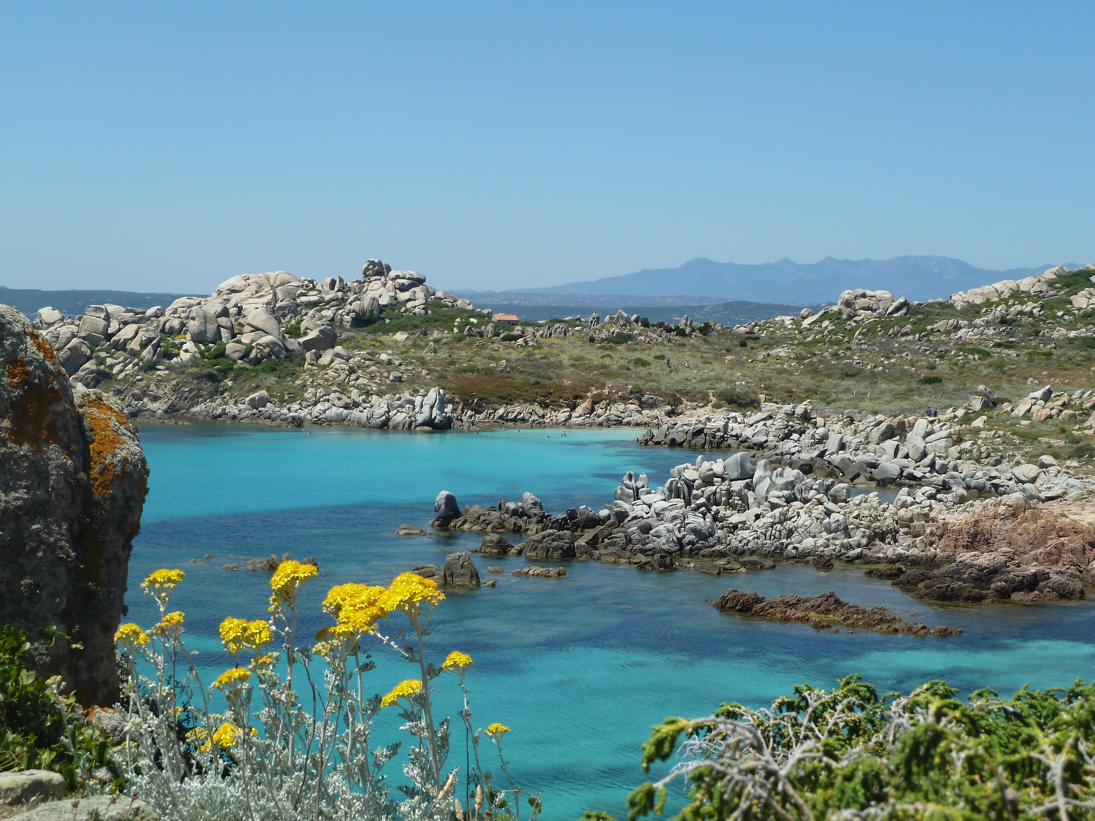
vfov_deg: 26.6
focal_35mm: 55
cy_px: 410
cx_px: 548
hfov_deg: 34.9
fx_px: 1740
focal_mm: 9.1
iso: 80
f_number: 5
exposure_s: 1/500
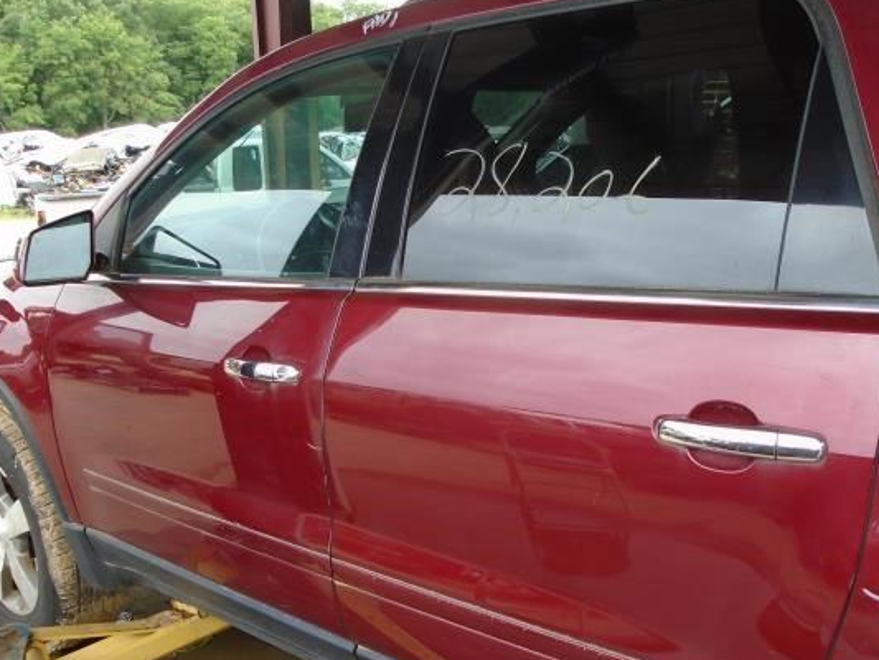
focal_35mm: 39
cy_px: 380
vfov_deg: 36.8
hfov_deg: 47.8
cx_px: 450
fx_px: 991
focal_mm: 4.6
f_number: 3.2
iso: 100
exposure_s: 1/100
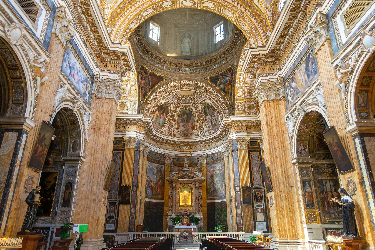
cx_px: 188
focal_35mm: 24
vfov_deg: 53.1
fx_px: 250
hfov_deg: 73.7
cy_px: 125
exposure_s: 1/8
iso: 200
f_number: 3.5
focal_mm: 8.8
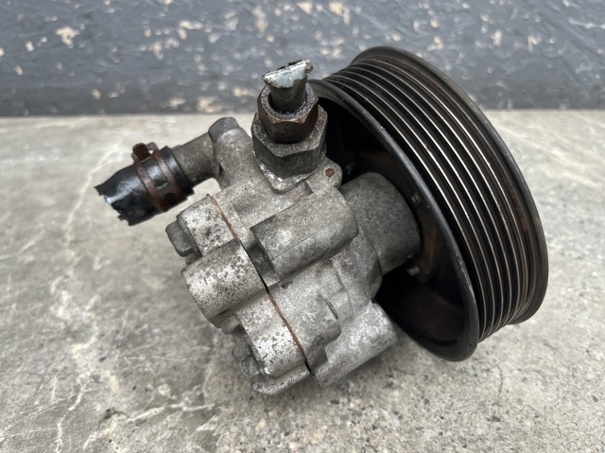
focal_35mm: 26
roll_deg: +2.1
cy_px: 226
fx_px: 454
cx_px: 302
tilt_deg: -31.8
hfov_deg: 67.3
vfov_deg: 53.0
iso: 100
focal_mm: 5.1
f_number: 1.6
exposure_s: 1/122
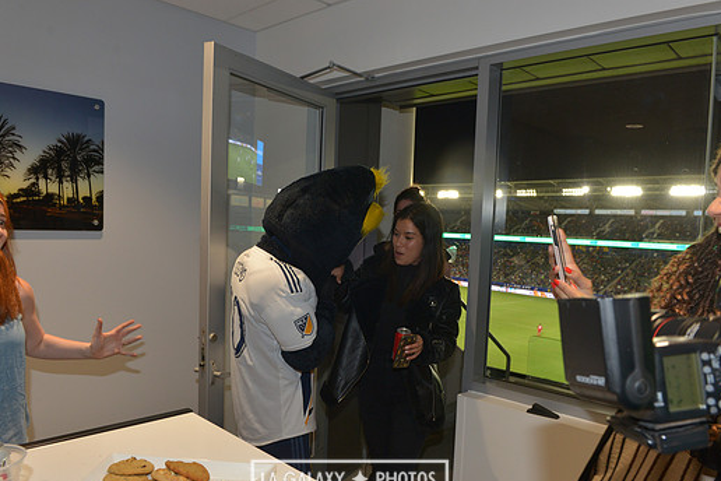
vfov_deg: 47.8
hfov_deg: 67.4
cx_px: 349
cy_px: 269
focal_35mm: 27
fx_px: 541
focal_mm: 24
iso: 800
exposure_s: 1/80
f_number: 7.1
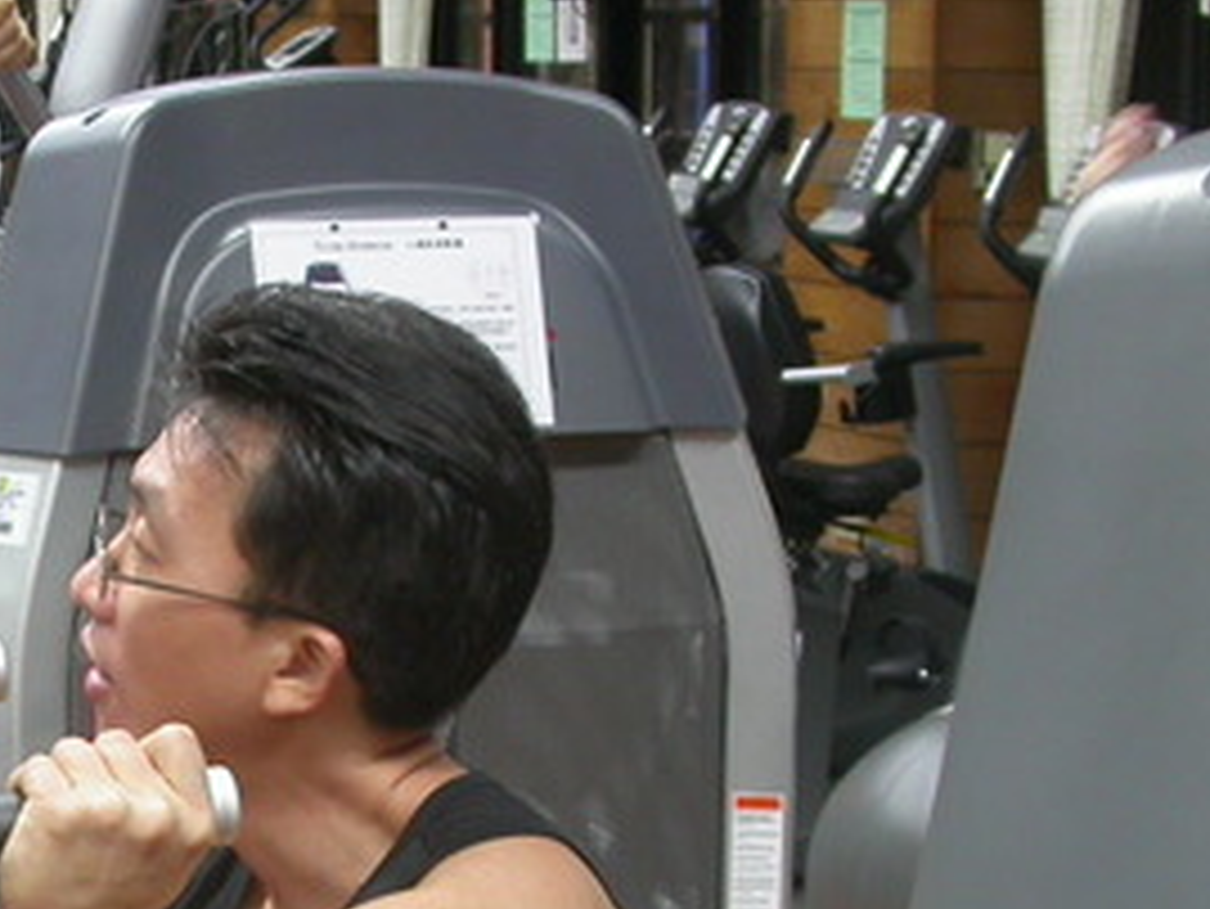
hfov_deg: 19.3
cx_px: 9
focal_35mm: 99
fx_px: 3462
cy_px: 767
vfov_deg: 14.8
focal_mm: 7.85
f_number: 2.6
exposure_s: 1/13.2
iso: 100
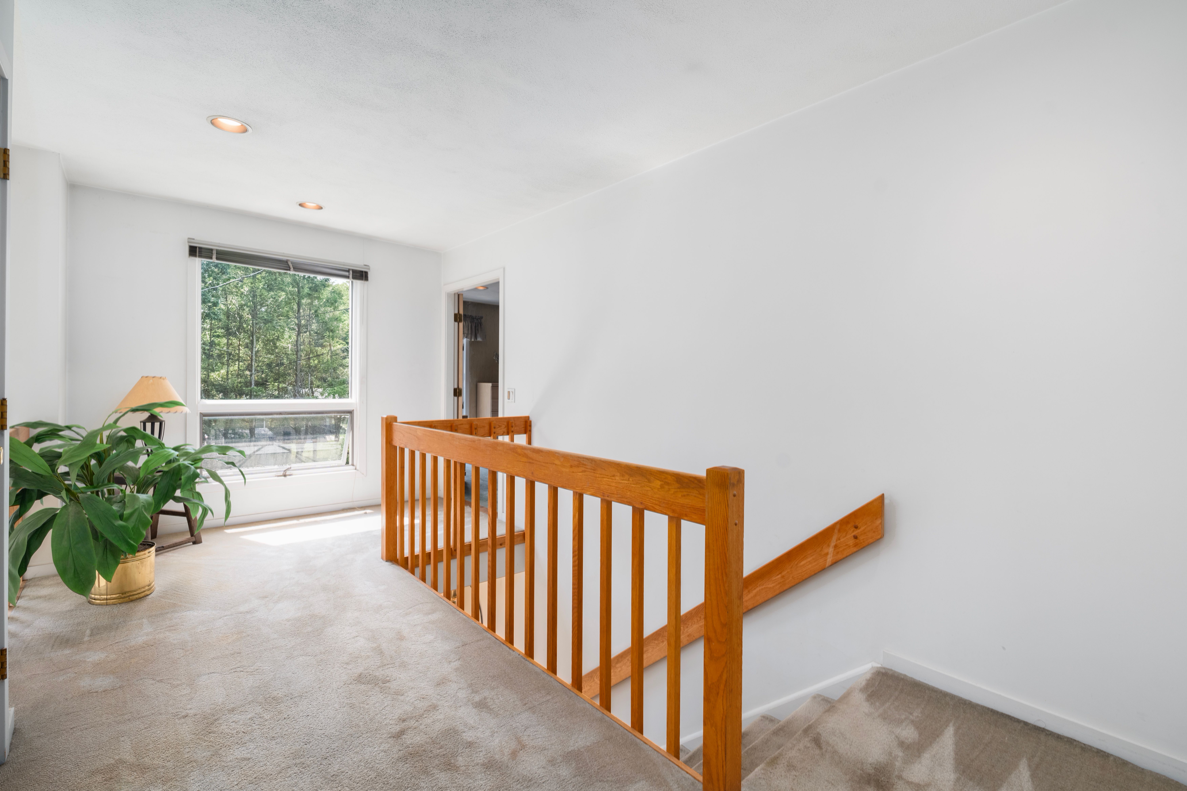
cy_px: 396
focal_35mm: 16
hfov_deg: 96.7
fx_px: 528
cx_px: 594
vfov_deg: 73.7
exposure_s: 1/200
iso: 800
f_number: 7.1
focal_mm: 16
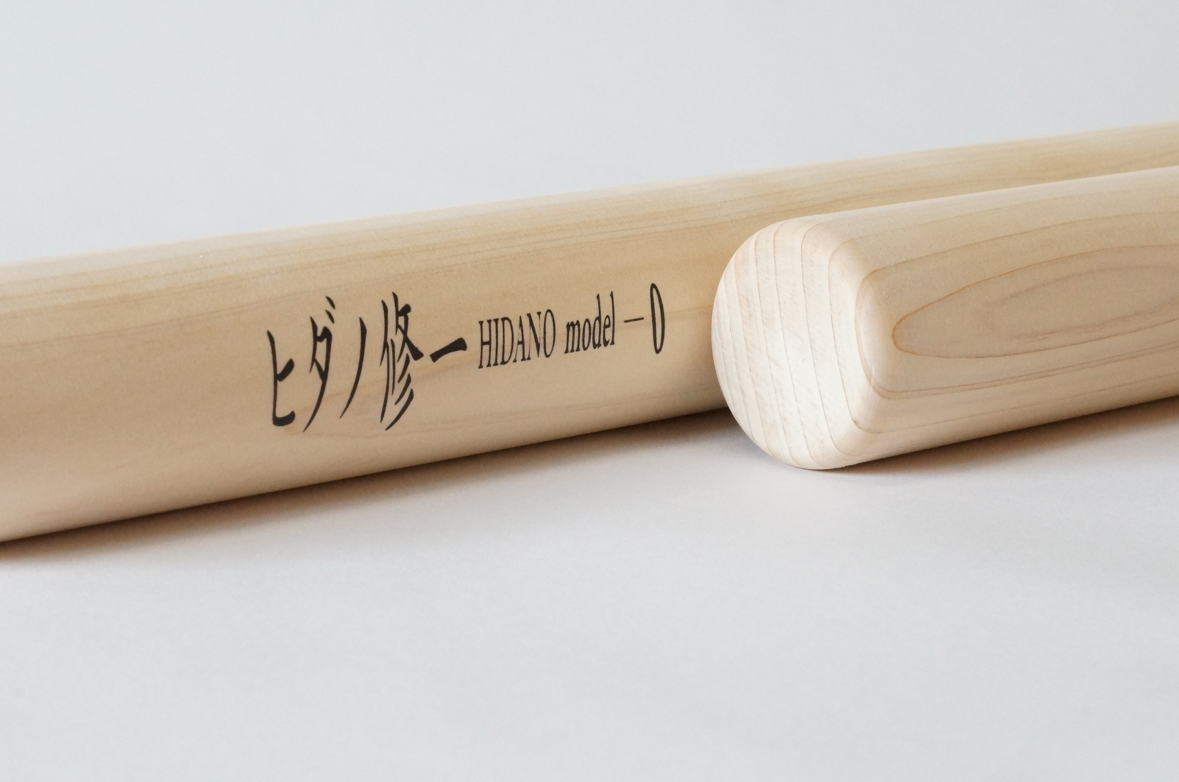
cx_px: 574
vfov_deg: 17.0
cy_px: 374
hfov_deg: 25.4
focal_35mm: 80
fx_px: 2616
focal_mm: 50
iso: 3200
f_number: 14
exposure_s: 1/30
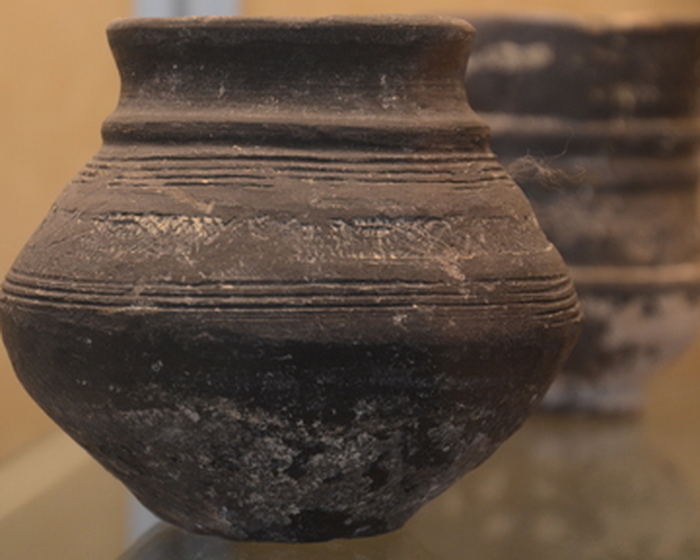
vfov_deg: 11.5
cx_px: 282
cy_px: 281
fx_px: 2776
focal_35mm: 134
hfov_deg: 14.4
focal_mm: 78
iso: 1000
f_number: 5.3
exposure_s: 1/160
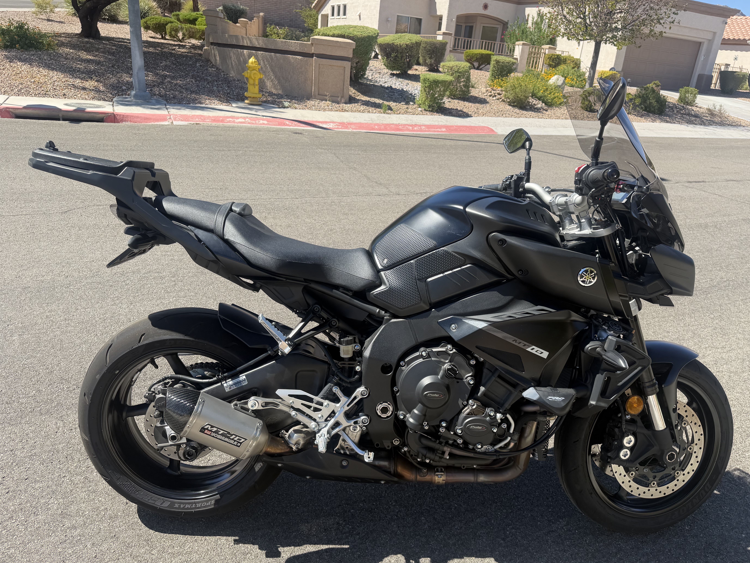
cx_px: 390
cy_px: 281
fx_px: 542
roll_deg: -6.3
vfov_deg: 54.9
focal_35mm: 25
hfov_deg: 69.4
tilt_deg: -22.0
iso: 80
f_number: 1.78
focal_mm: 6.76
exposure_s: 1/2232
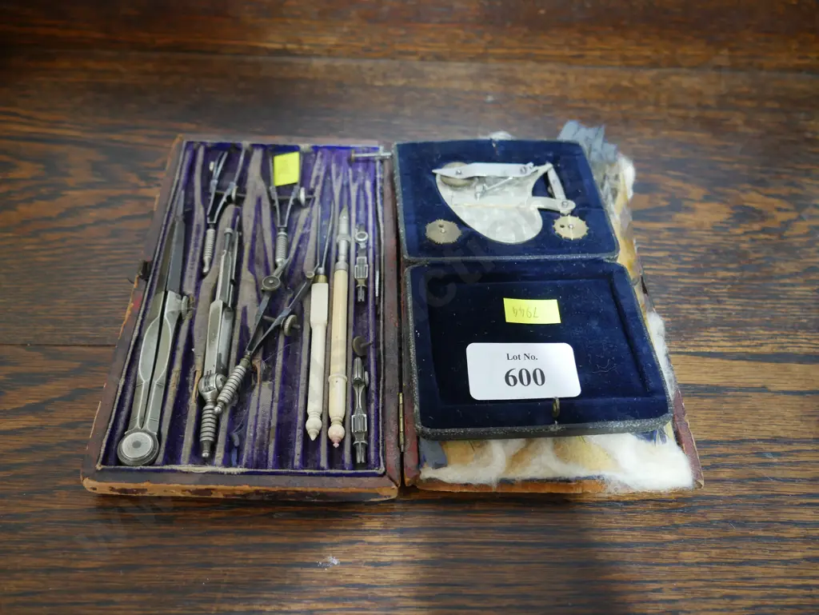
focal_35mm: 30
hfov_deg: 59.9
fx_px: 710
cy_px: 308
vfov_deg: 46.8
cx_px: 410
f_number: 3.6
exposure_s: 1/60
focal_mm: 15
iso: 800
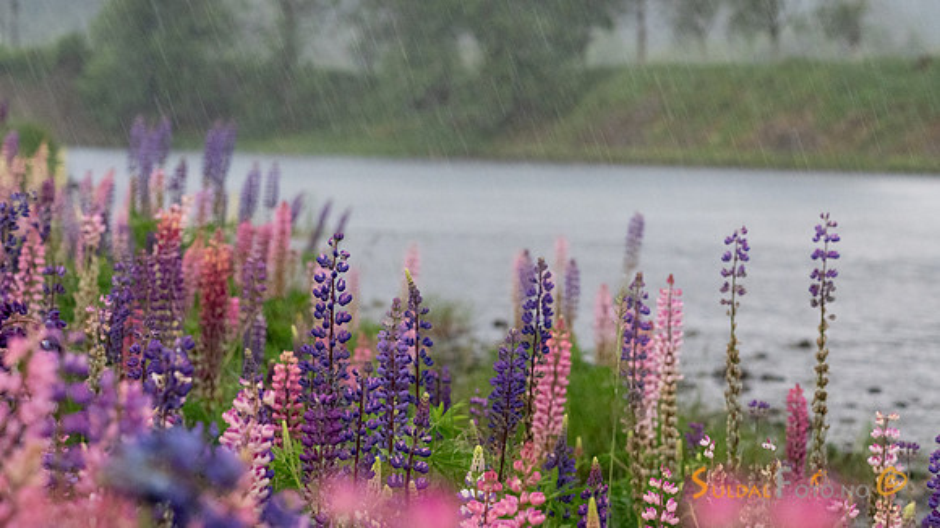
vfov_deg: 8.9
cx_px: 481
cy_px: 130
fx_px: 3373
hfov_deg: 15.9
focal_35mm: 135
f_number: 5.6
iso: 3600
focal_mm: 100
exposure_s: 1/125
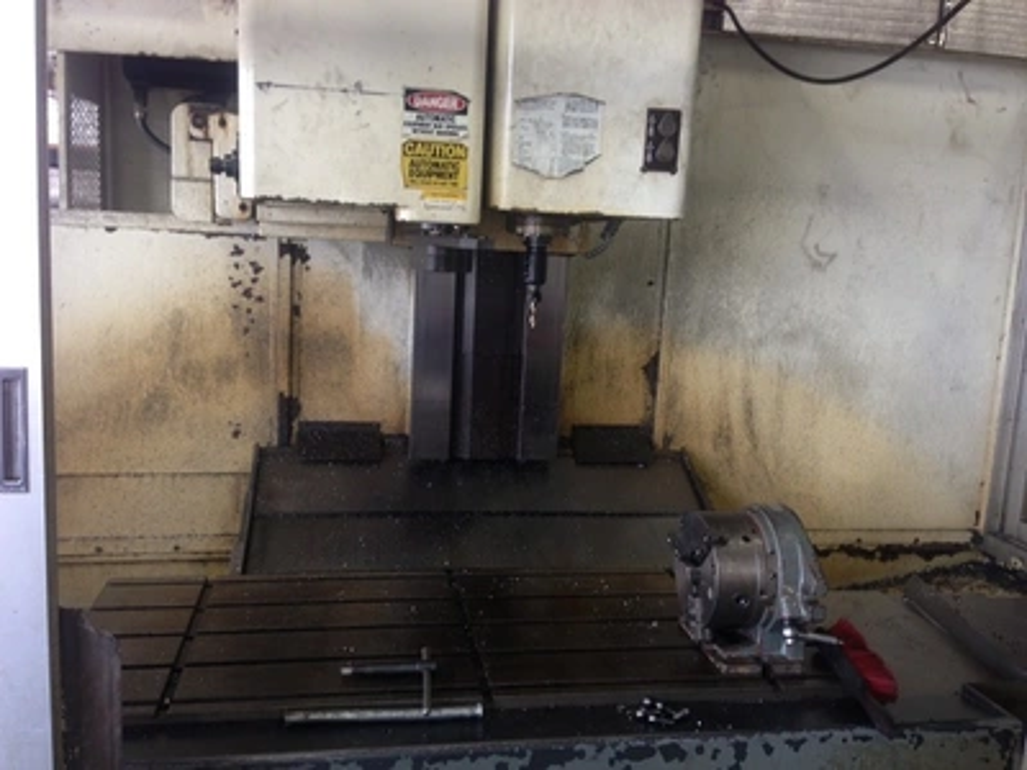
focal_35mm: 33
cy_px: 385
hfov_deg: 55.4
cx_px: 514
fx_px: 979
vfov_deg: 42.9
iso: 50
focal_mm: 4.13
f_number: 2.4
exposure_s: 1/21
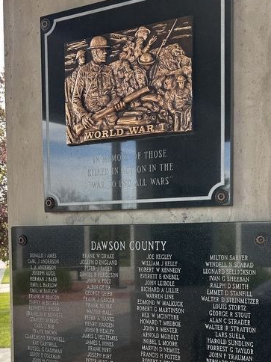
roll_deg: +0.4
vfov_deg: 42.9
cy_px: 256
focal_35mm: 43
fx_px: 449
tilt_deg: -3.4
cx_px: 149
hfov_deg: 33.6
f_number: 1.5
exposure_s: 1/414
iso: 50
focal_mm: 5.7
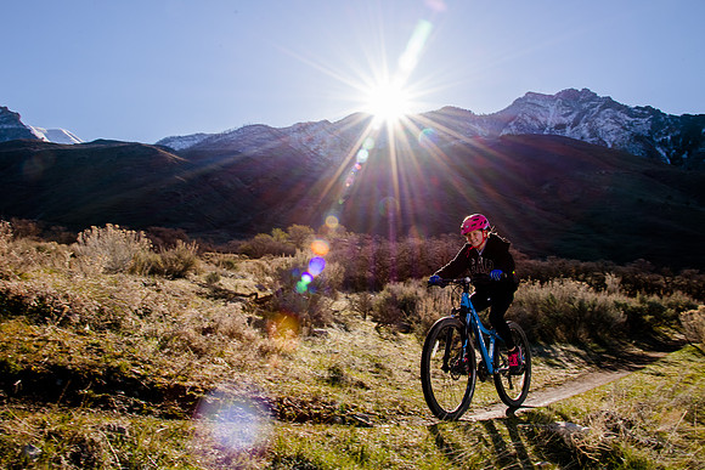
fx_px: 547
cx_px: 338
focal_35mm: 28
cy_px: 197
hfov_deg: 65.6
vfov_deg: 46.4
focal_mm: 24
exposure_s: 1/125
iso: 250
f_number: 18
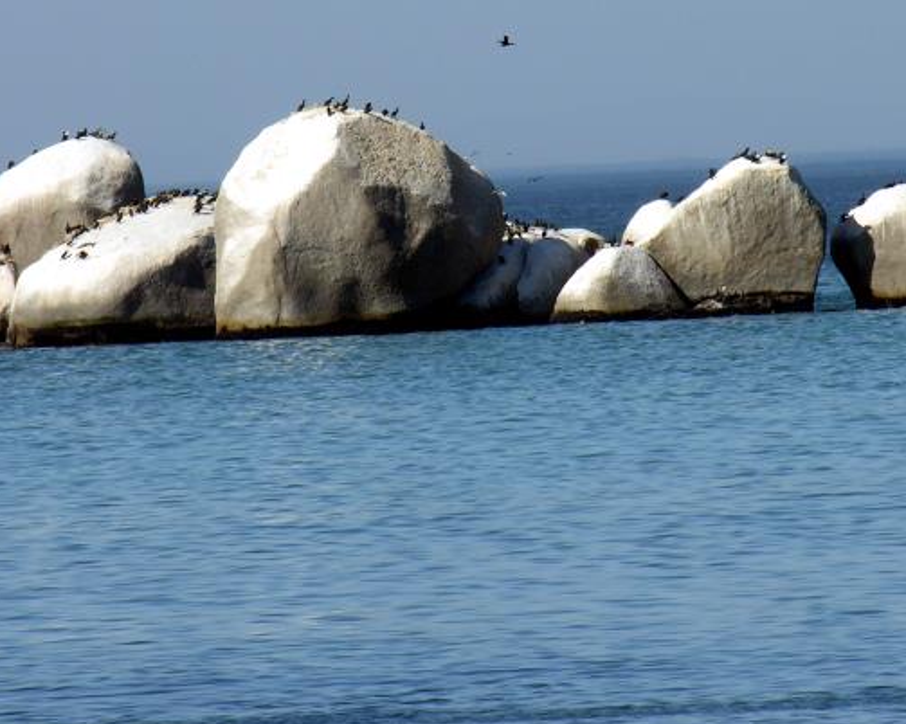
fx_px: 18655
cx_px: 562
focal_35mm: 696
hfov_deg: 2.8
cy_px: 169
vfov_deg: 2.2
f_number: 7.4
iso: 50
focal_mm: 89
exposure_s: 1/194
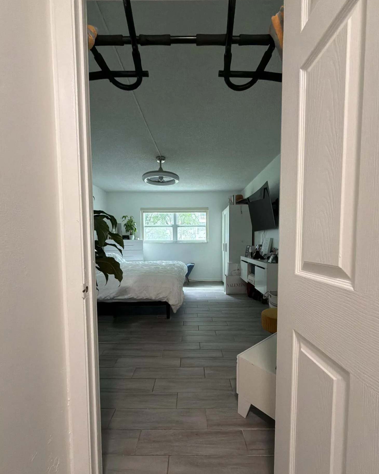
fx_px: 210
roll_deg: +0.0
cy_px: 256
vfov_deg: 96.6
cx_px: 191
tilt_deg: -3.7
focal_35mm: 15
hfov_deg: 84.0
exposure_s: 1/60
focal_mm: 2.22
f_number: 2.2
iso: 320
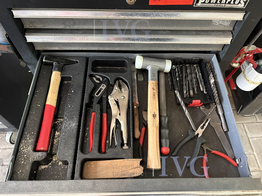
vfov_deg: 53.1
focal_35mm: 26
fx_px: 197
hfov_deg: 67.3
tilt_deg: -57.7
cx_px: 131
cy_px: 98
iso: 500
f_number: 1.6
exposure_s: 1/33
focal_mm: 5.96
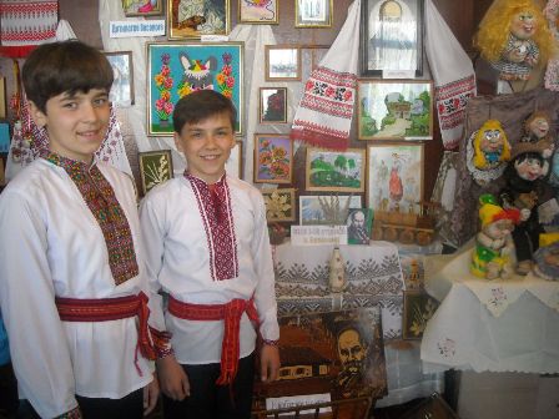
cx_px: 280
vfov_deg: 40.7
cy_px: 210
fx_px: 565
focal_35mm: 35
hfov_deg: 52.6
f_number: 2.8
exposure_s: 1/30
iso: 400
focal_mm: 5.7
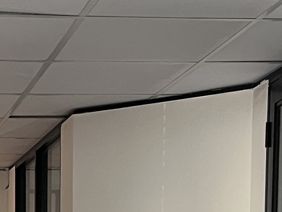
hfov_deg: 14.4
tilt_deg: -5.4
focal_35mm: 131
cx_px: -86
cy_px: 446
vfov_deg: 10.3
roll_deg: +2.1
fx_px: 1067
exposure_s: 1/60
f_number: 1.6
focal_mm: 5.1
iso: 160
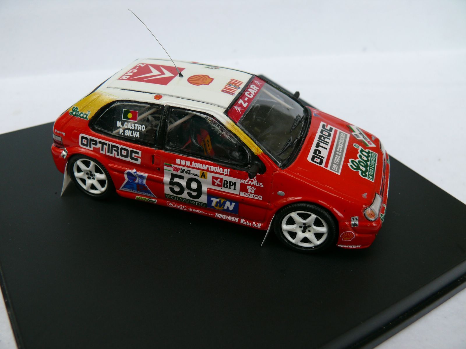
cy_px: 174
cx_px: 233
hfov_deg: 52.6
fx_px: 471
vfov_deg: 40.7
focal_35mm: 35
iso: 100
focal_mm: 7.4
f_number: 4
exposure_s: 1/200
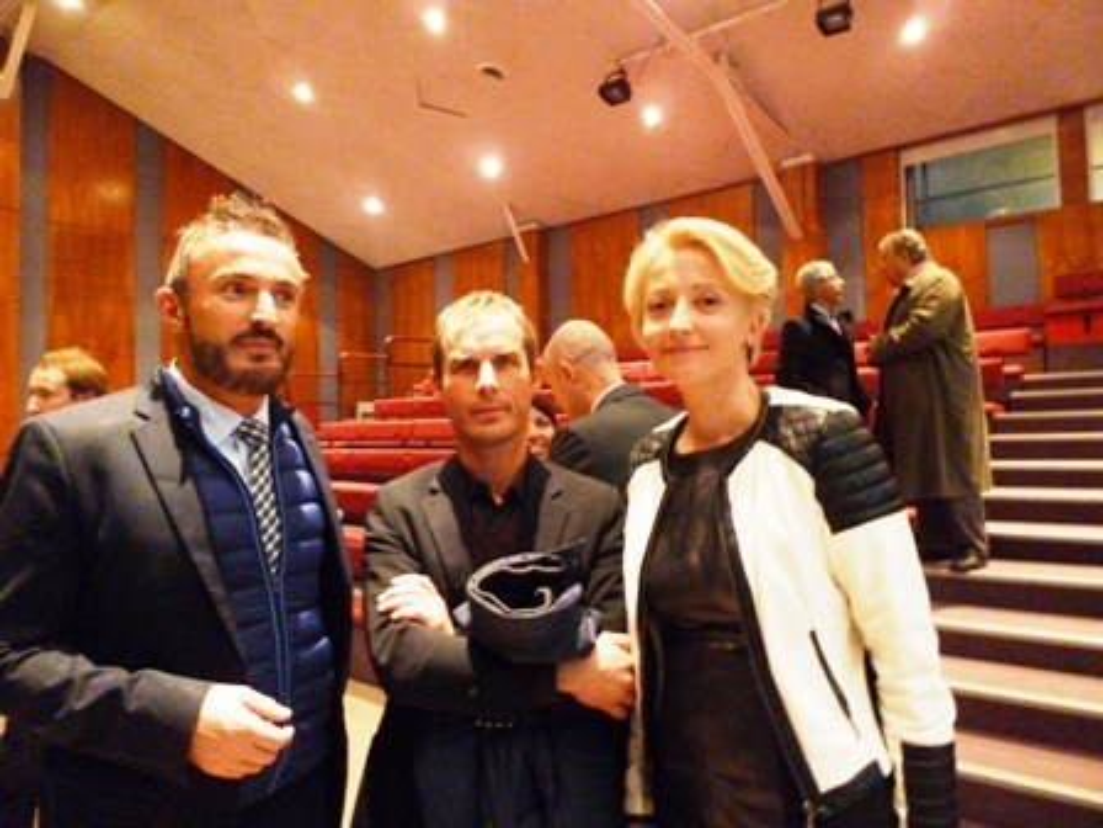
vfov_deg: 54.9
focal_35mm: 25
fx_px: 797
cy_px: 414
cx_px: 552
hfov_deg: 69.4
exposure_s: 1/6
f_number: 3.1
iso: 800
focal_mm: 4.5
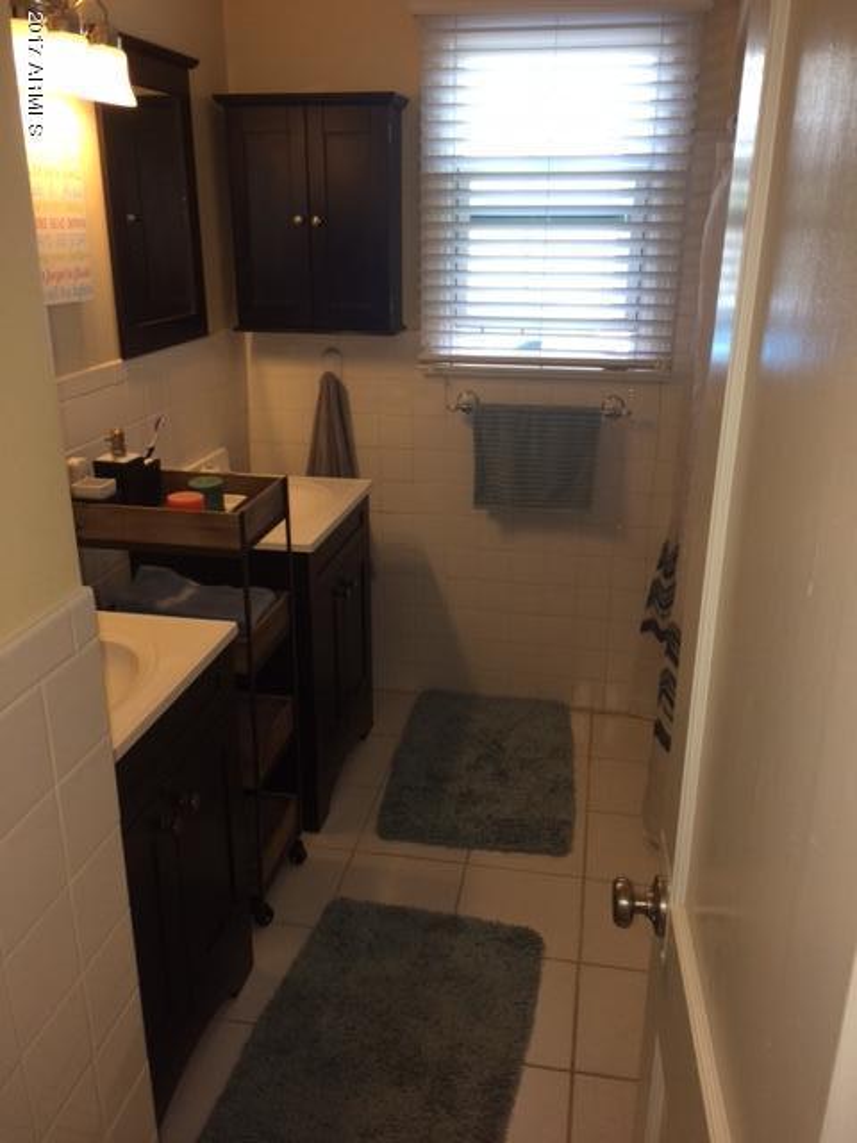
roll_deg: +1.0
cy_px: 572
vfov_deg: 61.7
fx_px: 957
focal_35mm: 29
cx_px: 428
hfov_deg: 48.2
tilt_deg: -20.5
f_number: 2.2
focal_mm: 4.15
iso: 64
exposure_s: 1/30
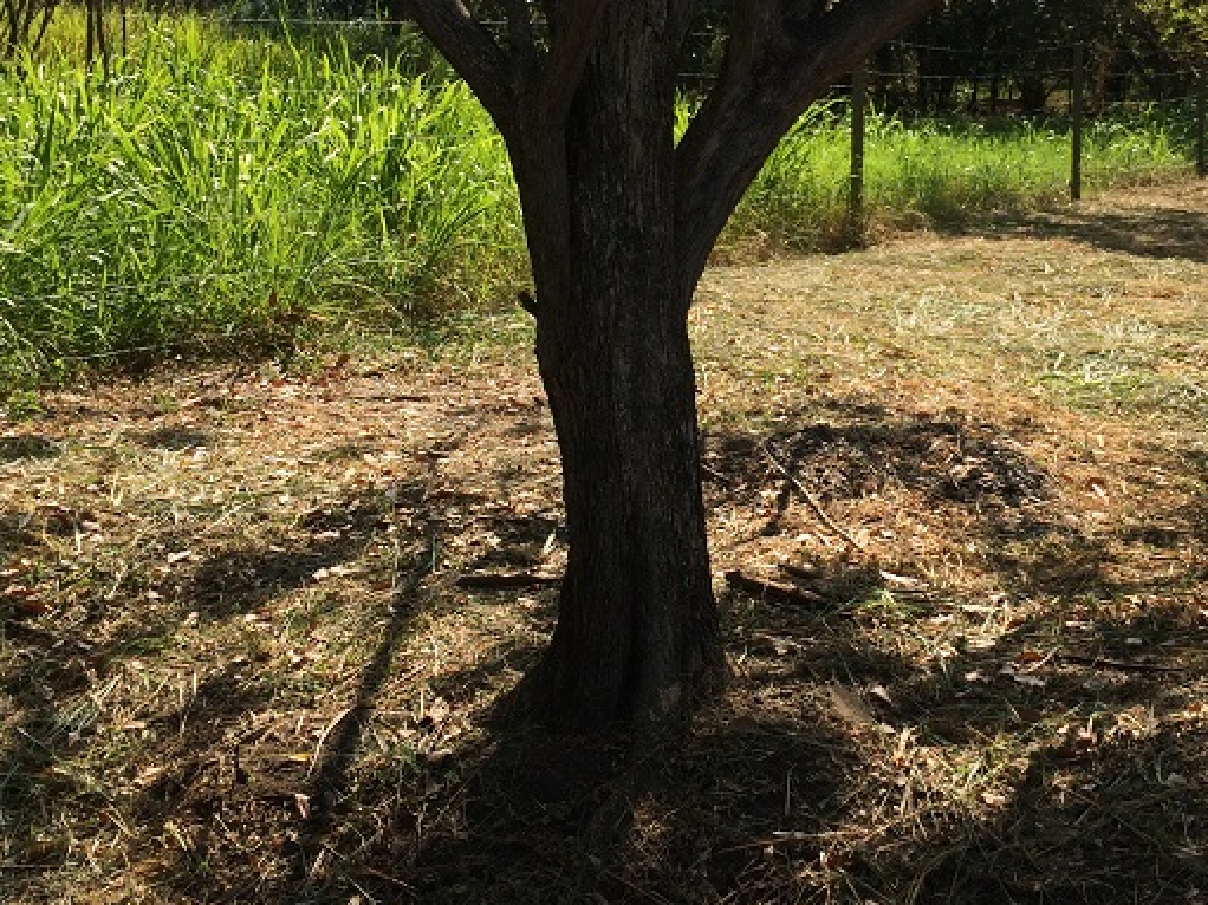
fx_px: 1849
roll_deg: -0.5
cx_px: 745
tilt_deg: -2.3
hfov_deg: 36.0
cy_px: 221
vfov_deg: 27.1
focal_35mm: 53
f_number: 2.2
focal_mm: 4.15
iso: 32
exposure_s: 1/1580
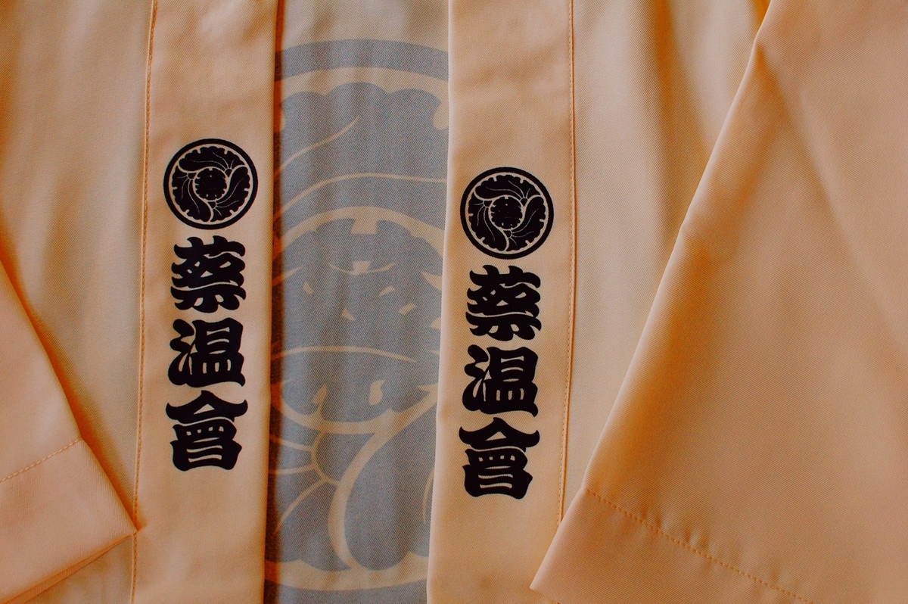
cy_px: 302
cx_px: 454
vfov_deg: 25.7
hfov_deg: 37.9
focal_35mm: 52
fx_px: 1323
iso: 800
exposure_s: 1/200
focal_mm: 35
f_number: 7.1
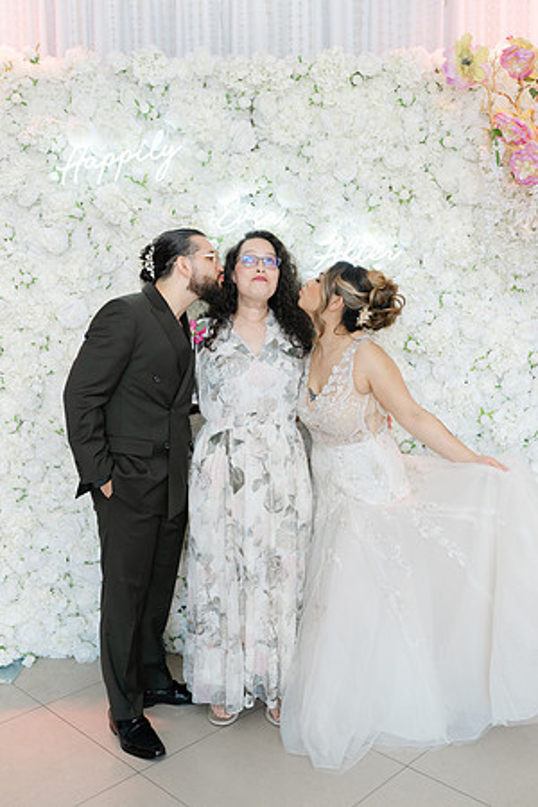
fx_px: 785
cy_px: 404
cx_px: 269
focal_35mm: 35
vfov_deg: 54.4
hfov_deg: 37.9
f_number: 4
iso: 400
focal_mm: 35
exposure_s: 1/160
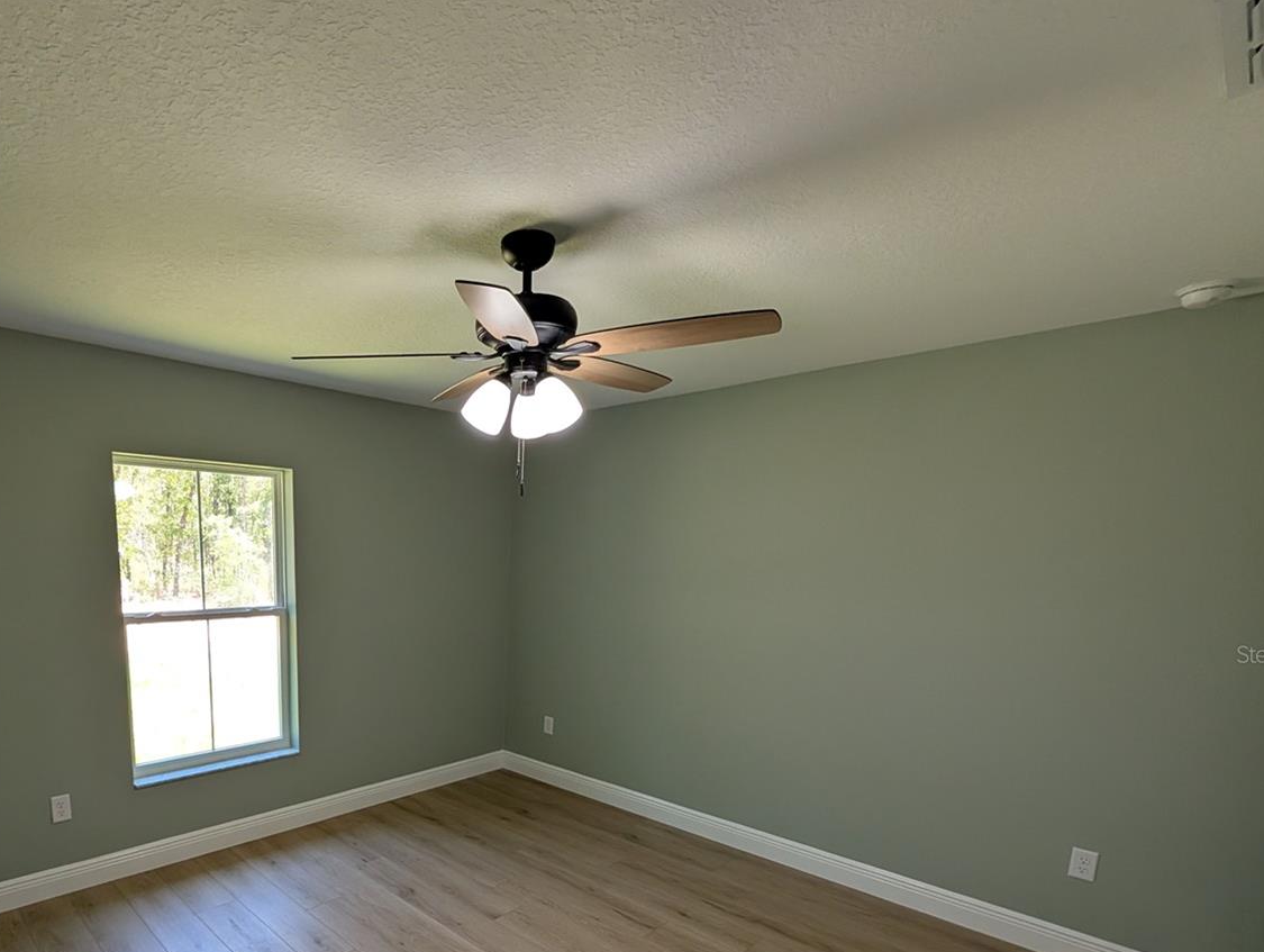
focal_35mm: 17
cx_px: 447
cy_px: 654
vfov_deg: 72.0
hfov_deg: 88.5
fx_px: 622
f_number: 1.7
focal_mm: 2.02
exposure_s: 1/124
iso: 94
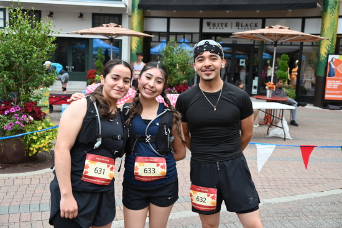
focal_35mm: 38
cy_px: 114
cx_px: 171
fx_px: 361
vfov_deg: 35.1
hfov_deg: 50.7
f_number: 5
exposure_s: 1/125
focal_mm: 38
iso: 900
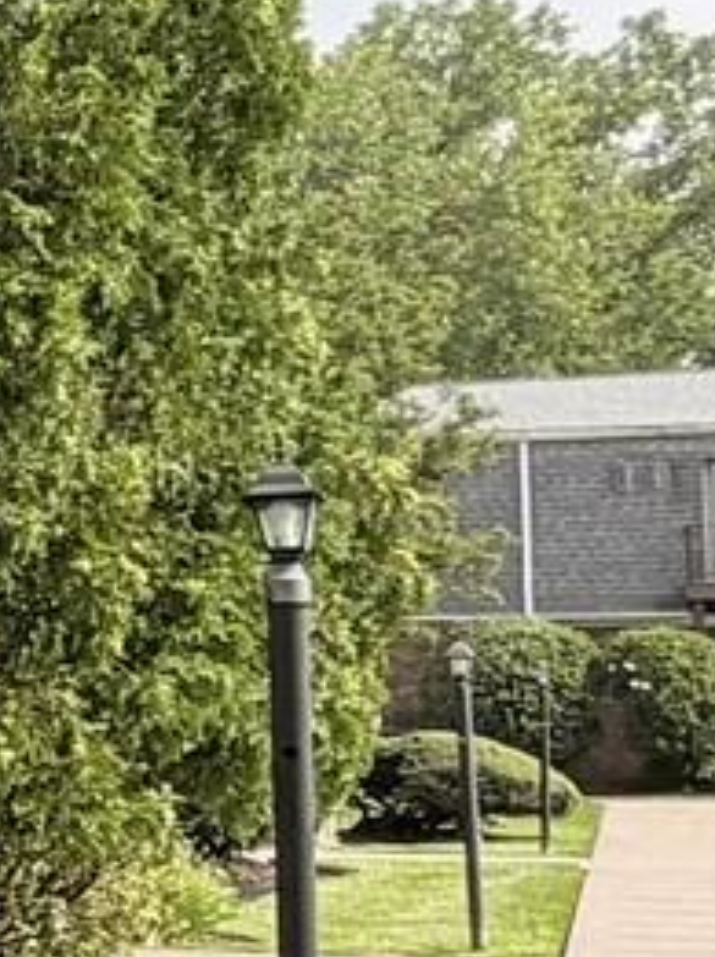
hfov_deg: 9.6
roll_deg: +0.8
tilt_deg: +3.6
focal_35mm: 110
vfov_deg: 17.9
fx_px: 3037
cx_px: -1577
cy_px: 590
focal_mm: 2.22
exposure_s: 1/853
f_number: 2.2
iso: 20
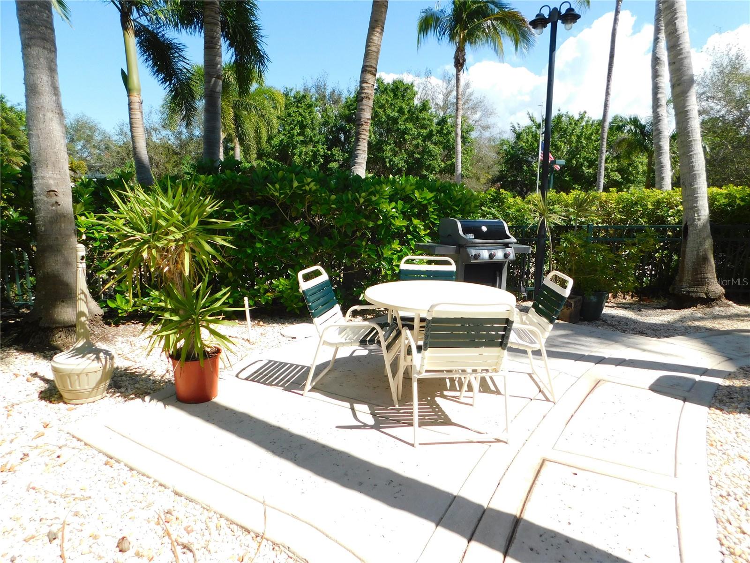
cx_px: 375
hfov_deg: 73.9
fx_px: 498
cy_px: 282
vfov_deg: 58.9
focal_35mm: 23
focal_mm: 4
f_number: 3
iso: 125
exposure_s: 1/1000
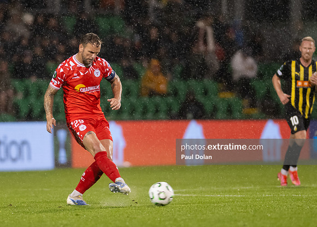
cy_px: 113
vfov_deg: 2.2
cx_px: 80
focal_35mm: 666
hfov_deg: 3.0
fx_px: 5995
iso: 2000
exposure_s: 1/1000
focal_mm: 300
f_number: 2.8
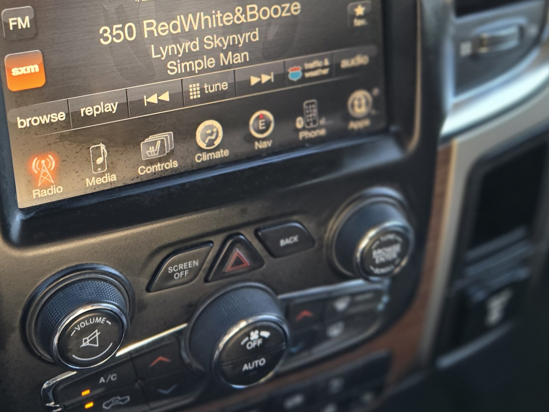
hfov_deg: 36.6
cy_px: 52
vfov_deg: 27.2
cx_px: 200
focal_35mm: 52
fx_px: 825
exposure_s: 1/359
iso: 200
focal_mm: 5.4
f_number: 1.8
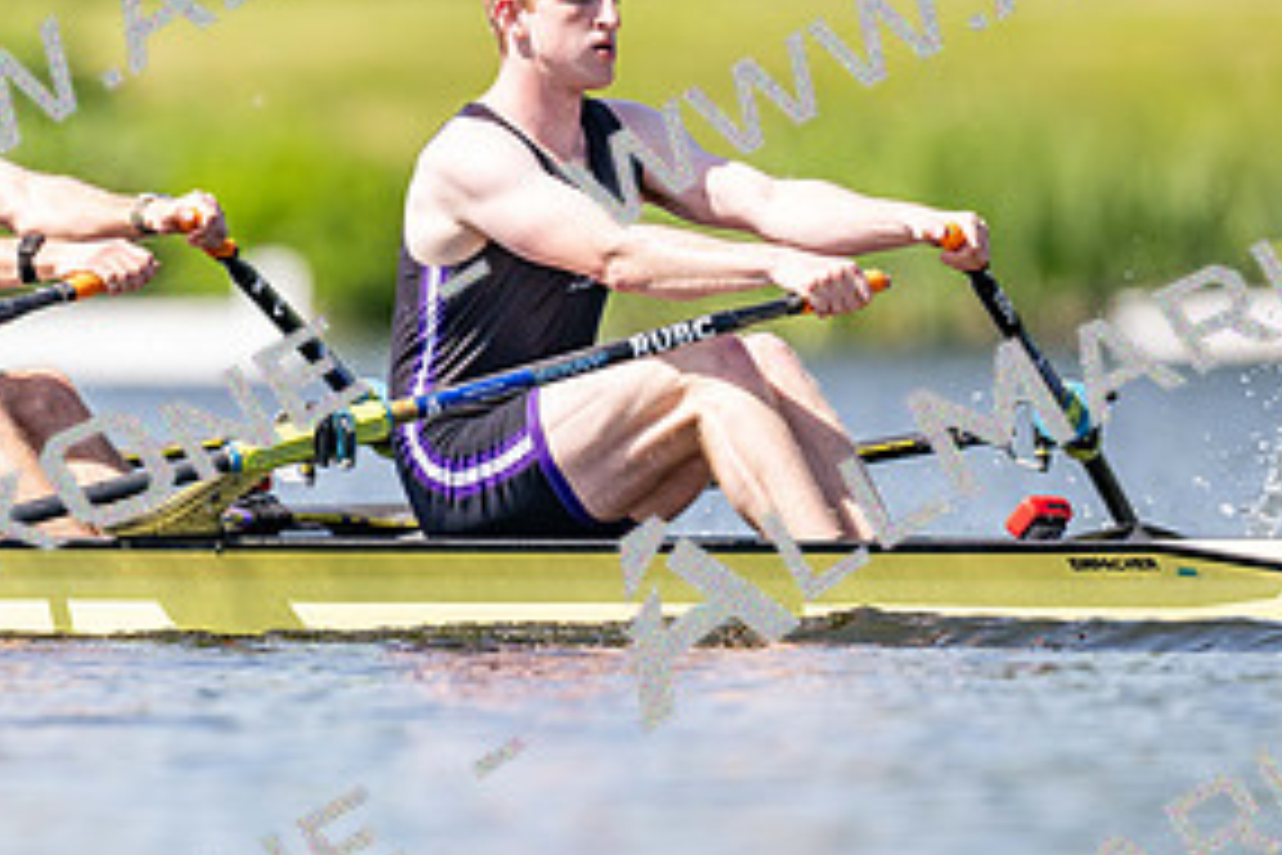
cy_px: 304
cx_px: 234
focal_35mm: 1223
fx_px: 43549
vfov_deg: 1.1
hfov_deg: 1.7
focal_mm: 600
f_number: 4
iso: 360
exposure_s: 1/2500
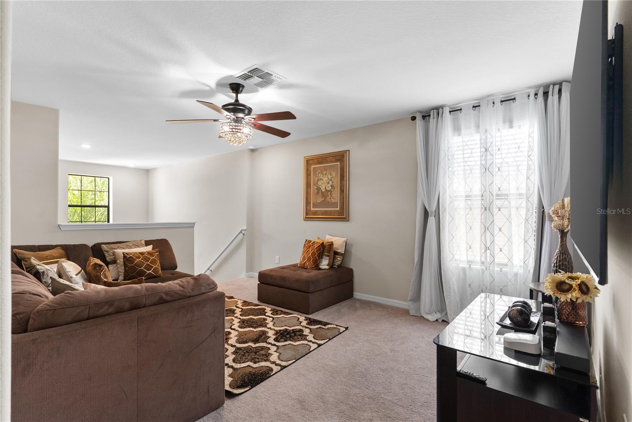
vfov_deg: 70.5
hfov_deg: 93.3
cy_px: 211
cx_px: 316
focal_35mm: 17
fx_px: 299
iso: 400
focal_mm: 17
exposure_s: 1/4
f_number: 8
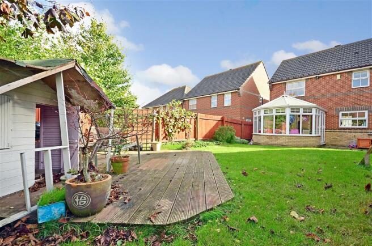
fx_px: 155
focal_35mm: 15
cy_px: 123
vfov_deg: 77.0
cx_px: 186
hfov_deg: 100.5
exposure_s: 1/125
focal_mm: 10
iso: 200
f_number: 7.1
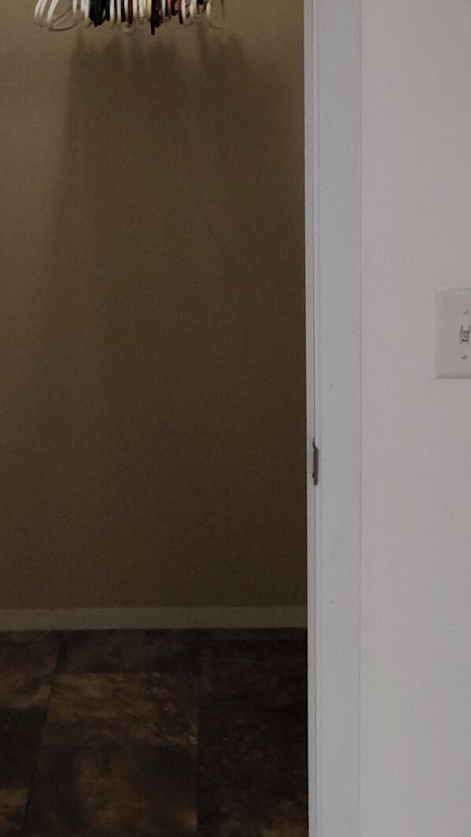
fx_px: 1643
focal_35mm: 74
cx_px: 129
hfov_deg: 16.3
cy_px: 277
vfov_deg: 28.4
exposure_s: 1/120
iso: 444
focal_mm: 5.56
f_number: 1.8
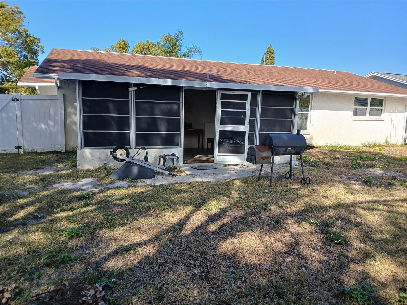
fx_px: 306
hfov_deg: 67.3
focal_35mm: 26
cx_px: 204
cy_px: 152
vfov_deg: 53.1
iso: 20
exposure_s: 1/320
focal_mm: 3.98
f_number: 1.8
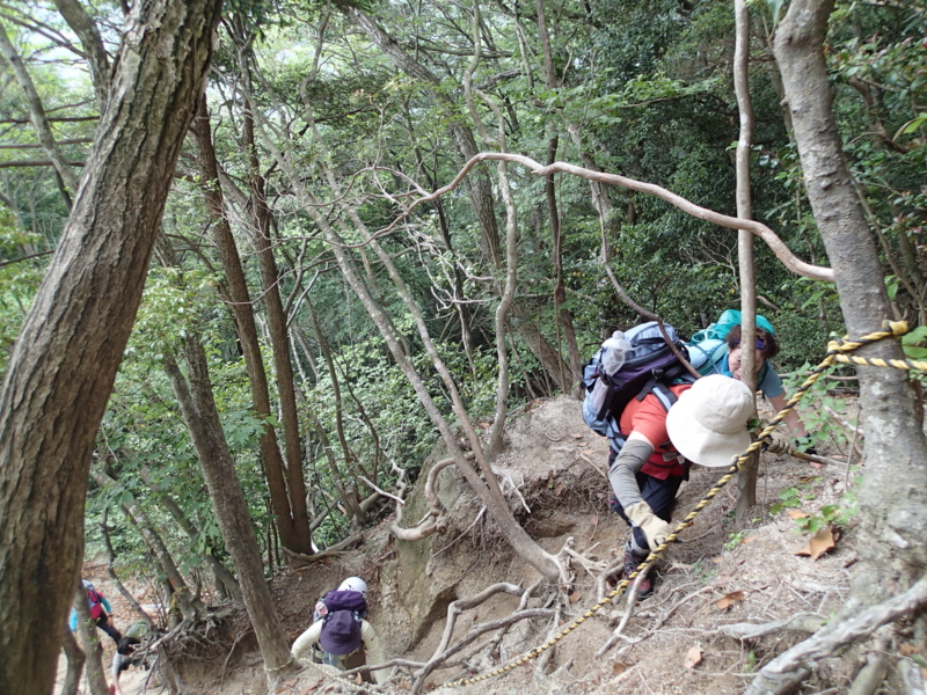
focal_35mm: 25
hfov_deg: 69.4
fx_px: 669
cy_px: 348
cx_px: 464
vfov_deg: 54.9
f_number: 2
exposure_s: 1/100
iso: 100
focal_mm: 4.5
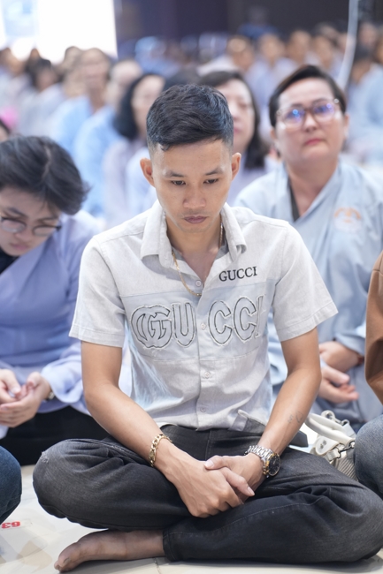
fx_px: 1533
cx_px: 192
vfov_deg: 21.2
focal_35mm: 96
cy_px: 287
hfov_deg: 14.2
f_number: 2.8
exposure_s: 1/125
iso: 2500
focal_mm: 96
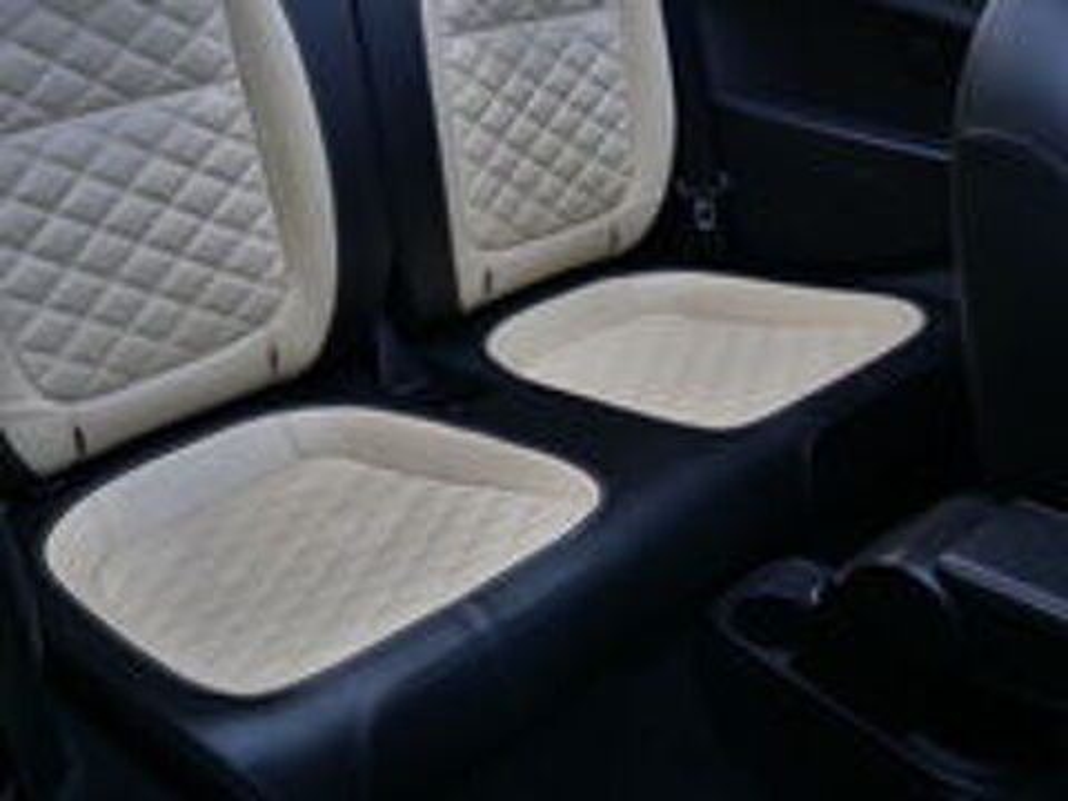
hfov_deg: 49.0
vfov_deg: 37.7
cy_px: 400
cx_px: 534
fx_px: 1172
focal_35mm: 38
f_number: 3.2
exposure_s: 1/60
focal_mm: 19
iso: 320
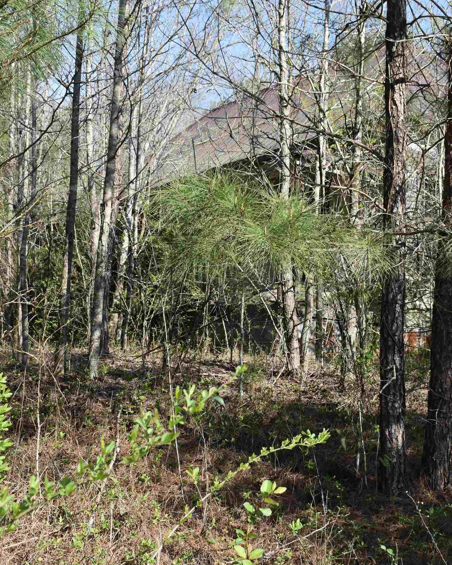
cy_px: 278
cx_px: 257
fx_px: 886
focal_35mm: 53
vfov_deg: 35.4
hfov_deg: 28.6
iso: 400
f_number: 8
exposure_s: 1/500
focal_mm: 24
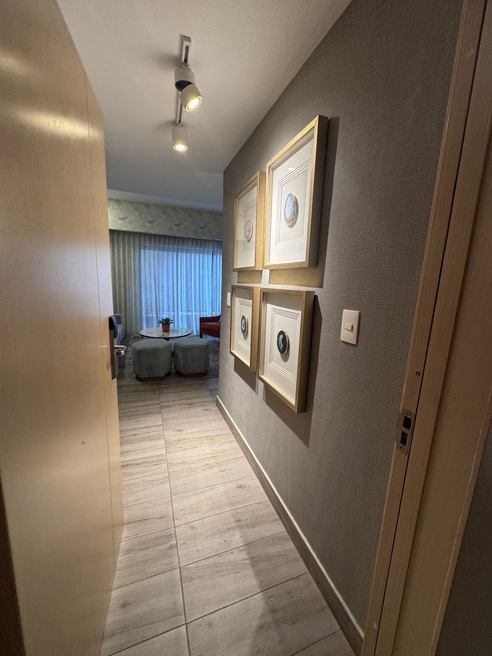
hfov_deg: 85.7
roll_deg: -2.8
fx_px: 265
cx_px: 246
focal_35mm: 14
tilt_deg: -11.4
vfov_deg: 102.1
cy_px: 328
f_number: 2.2
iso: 200
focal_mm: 2.22
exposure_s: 1/60
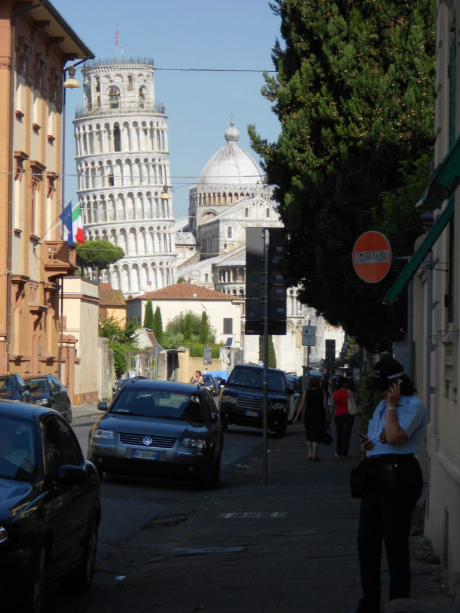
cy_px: 306
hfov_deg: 11.4
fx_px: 2303
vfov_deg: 15.2
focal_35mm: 130
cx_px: 230
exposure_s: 1/320
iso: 80
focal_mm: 23
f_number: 6.5
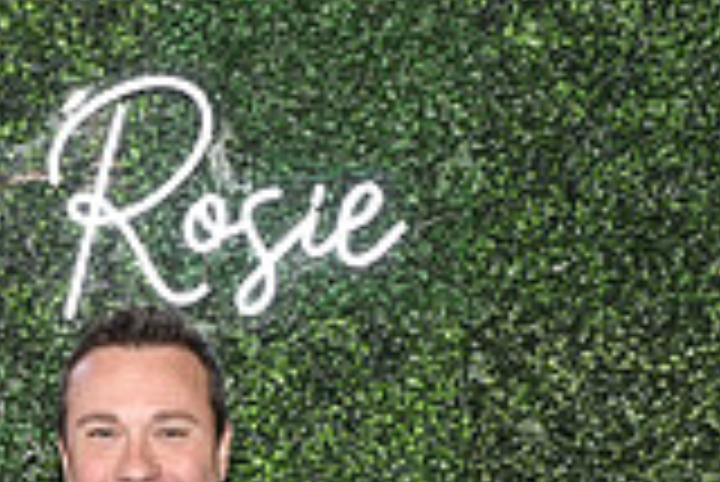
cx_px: -76
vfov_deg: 12.3
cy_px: 782
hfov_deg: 18.7
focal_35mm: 105
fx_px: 2102
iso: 500
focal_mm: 29
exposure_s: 1/60
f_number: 6.3
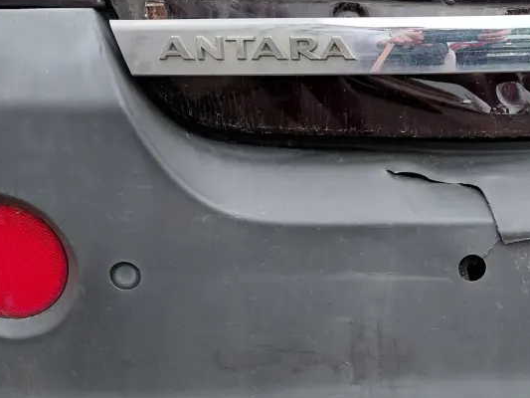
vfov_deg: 24.4
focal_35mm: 60
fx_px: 919
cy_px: 243
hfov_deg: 30.7
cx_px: 479
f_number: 1.8
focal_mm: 4.69
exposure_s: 1/60
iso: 250
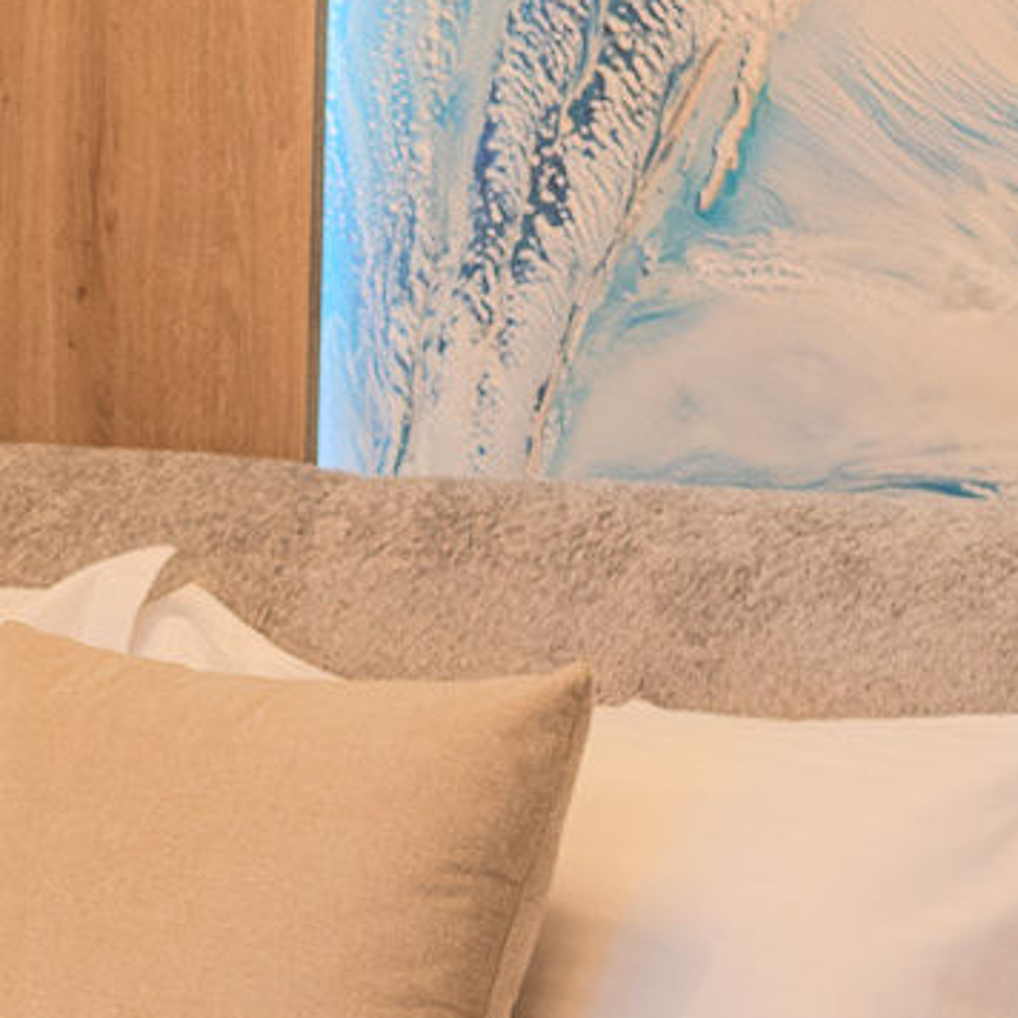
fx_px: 5689
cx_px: -503
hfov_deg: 9.9
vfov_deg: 10.2
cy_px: 425
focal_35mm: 171
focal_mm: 35
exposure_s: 1/50
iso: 320
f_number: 5.6
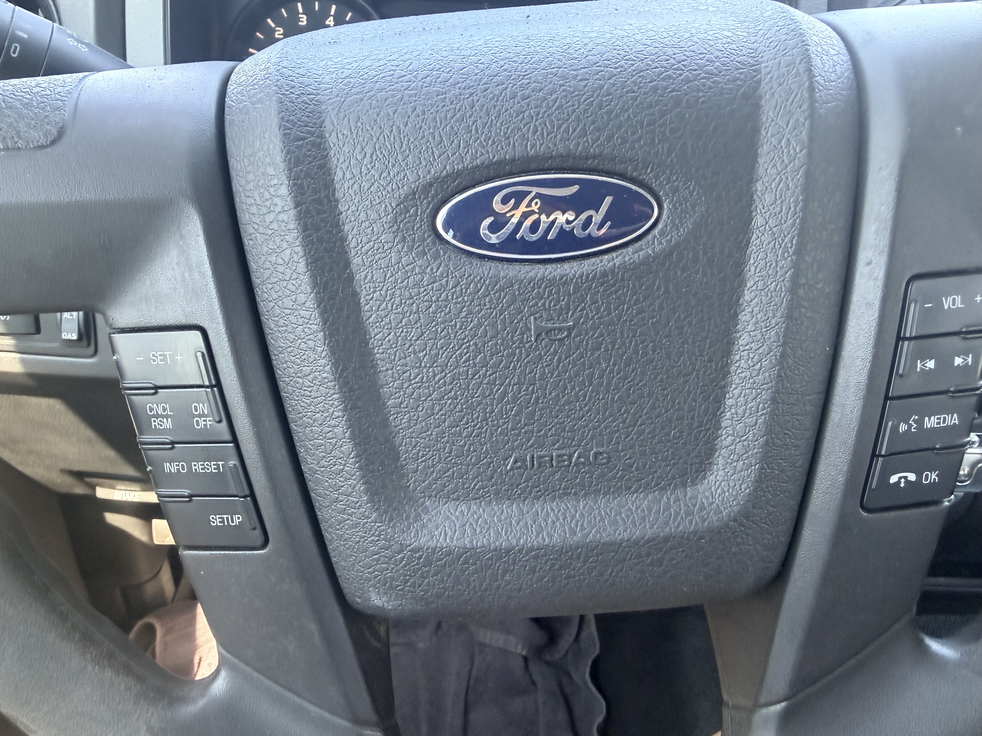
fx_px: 681
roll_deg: -4.2
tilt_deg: -33.6
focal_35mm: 24
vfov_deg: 56.8
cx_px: 491
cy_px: 368
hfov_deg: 71.6
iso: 320
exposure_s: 1/121
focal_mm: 2.22
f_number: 2.2
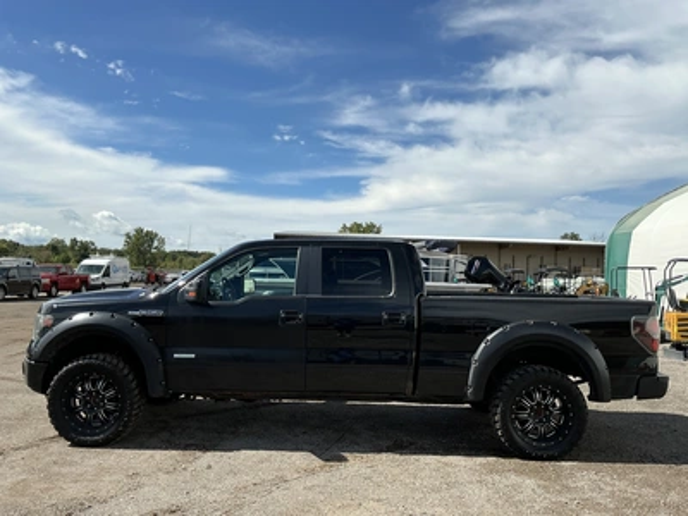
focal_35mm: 28
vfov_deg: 49.7
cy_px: 258
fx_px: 557
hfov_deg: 63.4
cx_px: 344
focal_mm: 3
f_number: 1.8
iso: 25
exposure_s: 1/2667
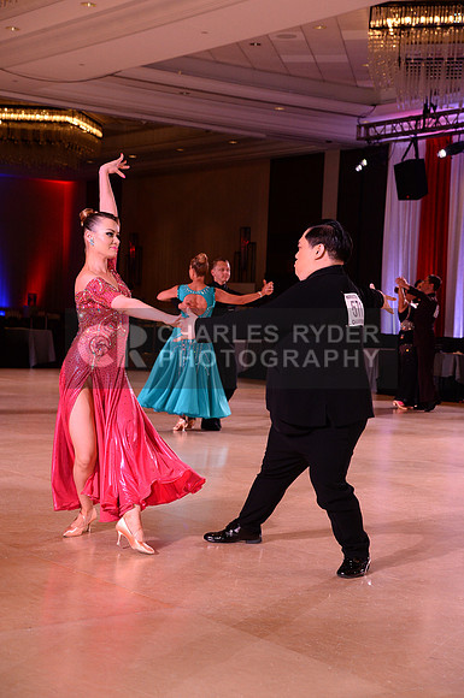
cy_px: 349
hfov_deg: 20.6
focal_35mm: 66
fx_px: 1280
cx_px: 232
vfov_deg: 30.6
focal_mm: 66
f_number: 5.6
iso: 2500
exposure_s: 1/250
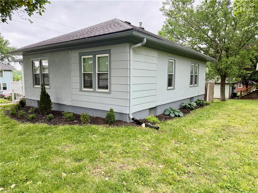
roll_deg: +0.5
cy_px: 96
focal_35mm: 24
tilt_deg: -4.9
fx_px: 179
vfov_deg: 56.8
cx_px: 129
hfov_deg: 71.6
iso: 100
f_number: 1.78
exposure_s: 1/772
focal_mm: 6.76
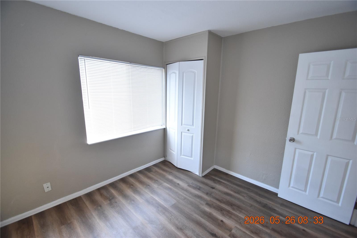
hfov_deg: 100.4
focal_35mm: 15
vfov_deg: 77.3
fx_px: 149
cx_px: 178
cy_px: 119
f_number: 3.5
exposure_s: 1/60
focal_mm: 10
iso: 800
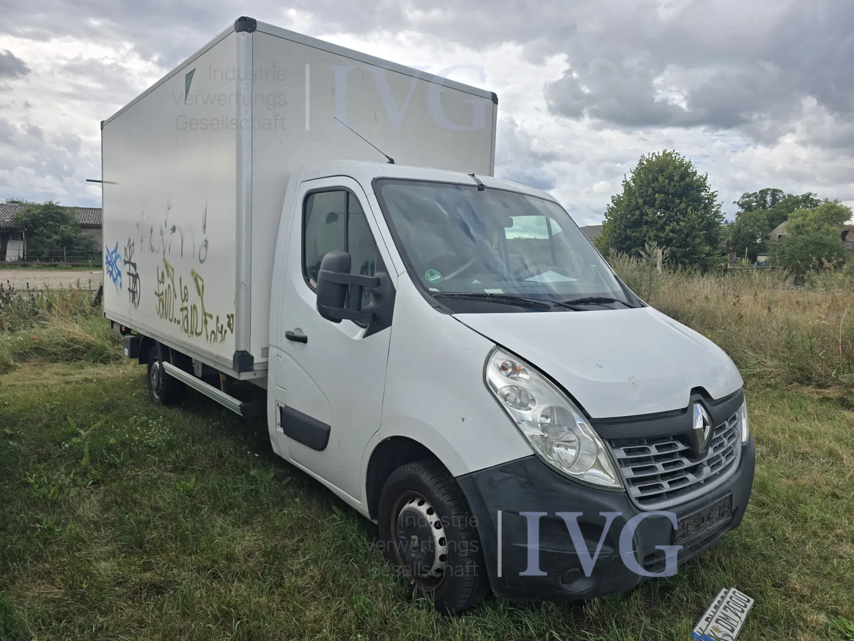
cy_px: 320
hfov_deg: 73.9
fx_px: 567
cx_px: 427
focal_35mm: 23
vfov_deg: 58.9
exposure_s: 1/773
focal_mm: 6.3
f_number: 1.7
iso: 12
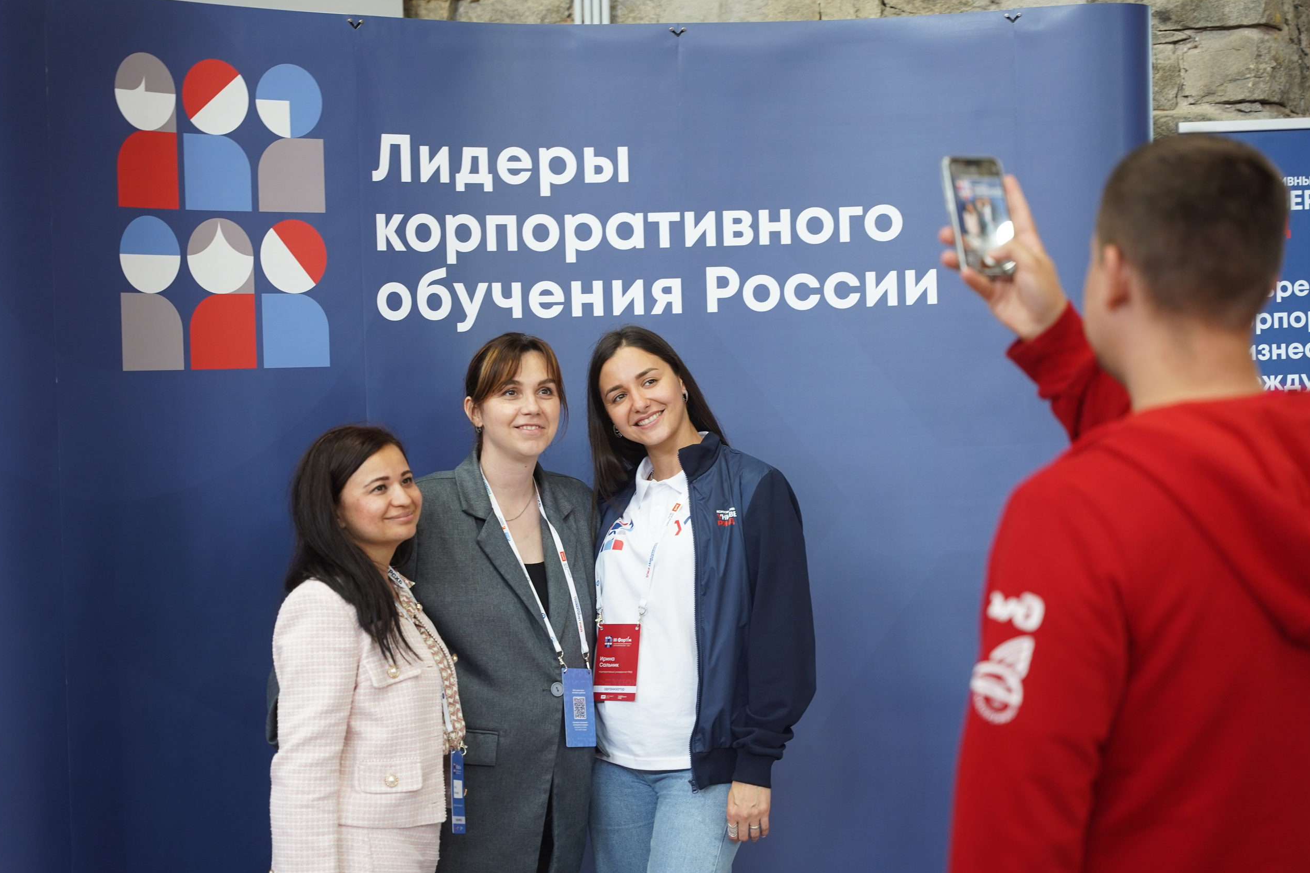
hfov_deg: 30.7
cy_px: 441
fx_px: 2384
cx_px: 659
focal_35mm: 66
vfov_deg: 20.8
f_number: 2.8
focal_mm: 64.5
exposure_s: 1/125
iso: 640
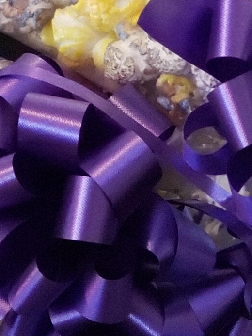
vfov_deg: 10.2
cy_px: 36
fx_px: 1863
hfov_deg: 7.7
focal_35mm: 192
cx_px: 84
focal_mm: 6
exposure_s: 1/24
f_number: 2.4
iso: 1000
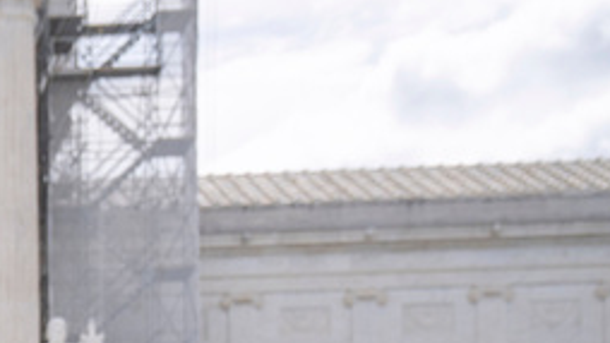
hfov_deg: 13.9
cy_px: 660
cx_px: -608
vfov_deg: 8.8
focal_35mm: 131
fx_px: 2119
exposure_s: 1/1250
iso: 250
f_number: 5
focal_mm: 31
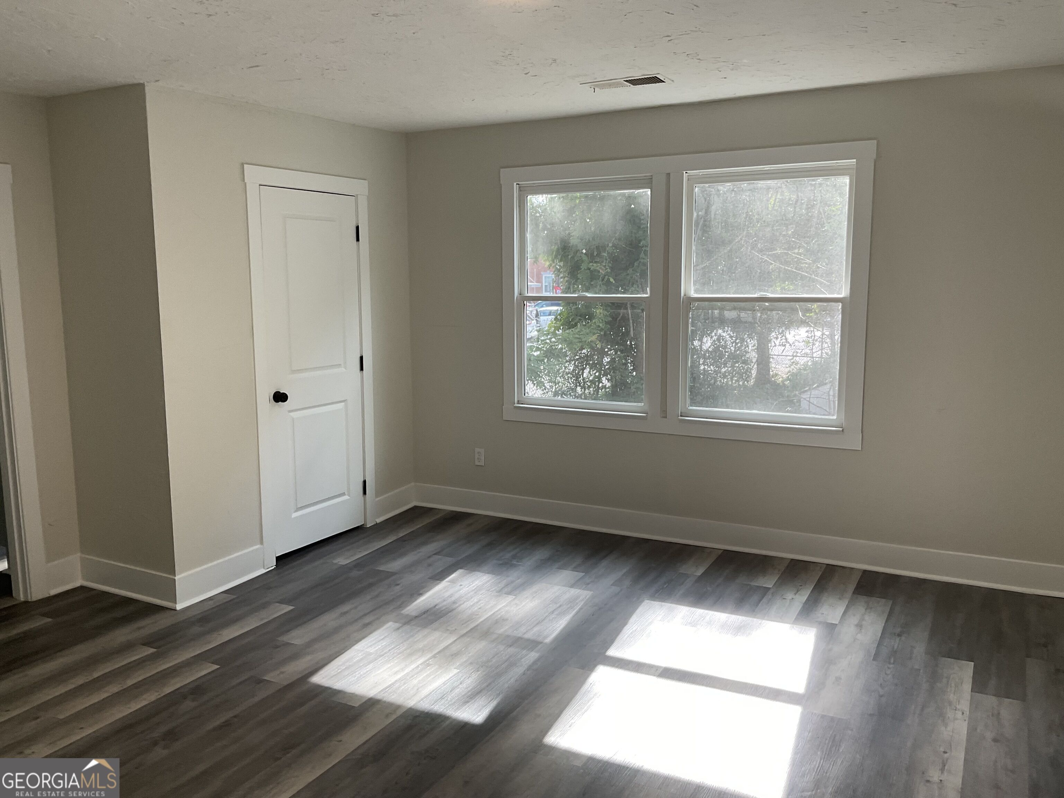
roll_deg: +1.1
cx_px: 532
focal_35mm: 29
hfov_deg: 61.7
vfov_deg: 48.2
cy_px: 399
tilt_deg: -8.8
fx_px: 891
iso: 40
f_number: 1.8
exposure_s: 1/120
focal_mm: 3
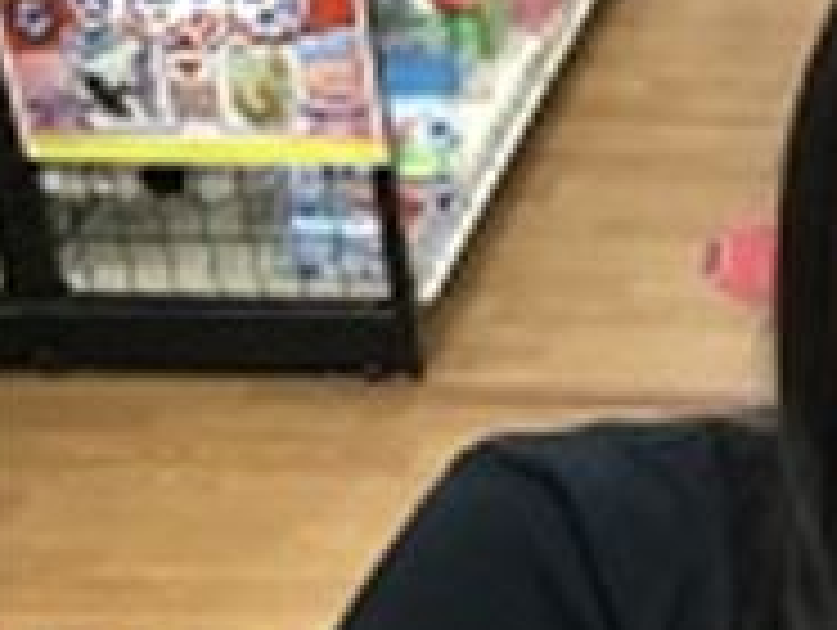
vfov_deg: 14.2
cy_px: 842
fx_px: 2421
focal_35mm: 100
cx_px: 1336
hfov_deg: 17.2
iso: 160
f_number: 2.4
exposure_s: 1/30
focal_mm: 3.3
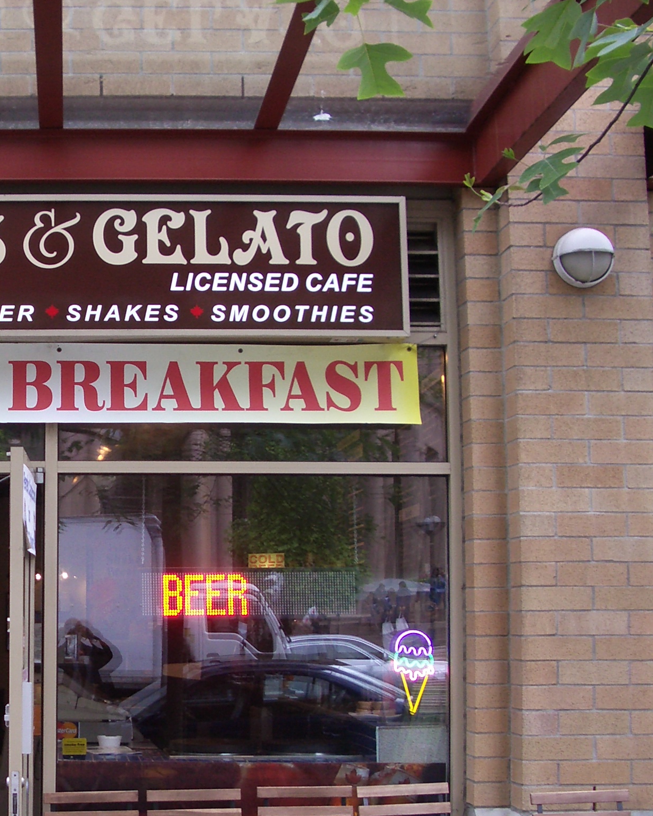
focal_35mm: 57
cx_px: 23
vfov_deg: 32.9
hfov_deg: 25.5
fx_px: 1377
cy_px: 495
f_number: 2.6
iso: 100
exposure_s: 1/60
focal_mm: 5.8
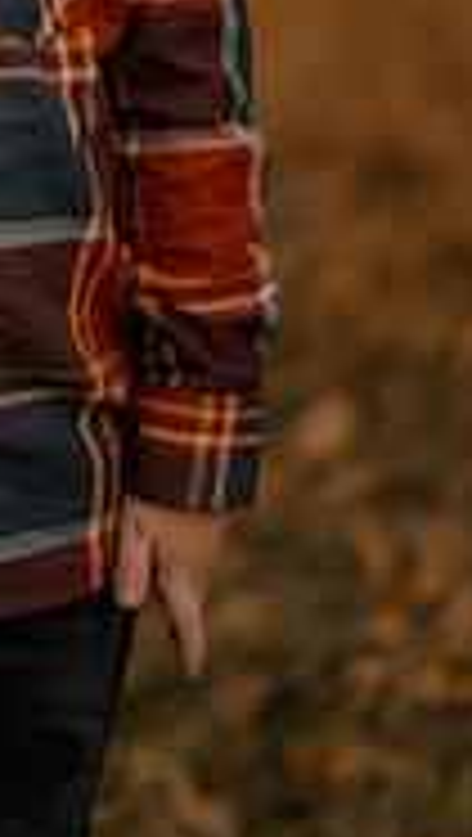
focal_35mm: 322
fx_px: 7145
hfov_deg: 3.8
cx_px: -193
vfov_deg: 6.7
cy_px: 32
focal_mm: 85
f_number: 1.4
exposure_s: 1/400
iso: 200
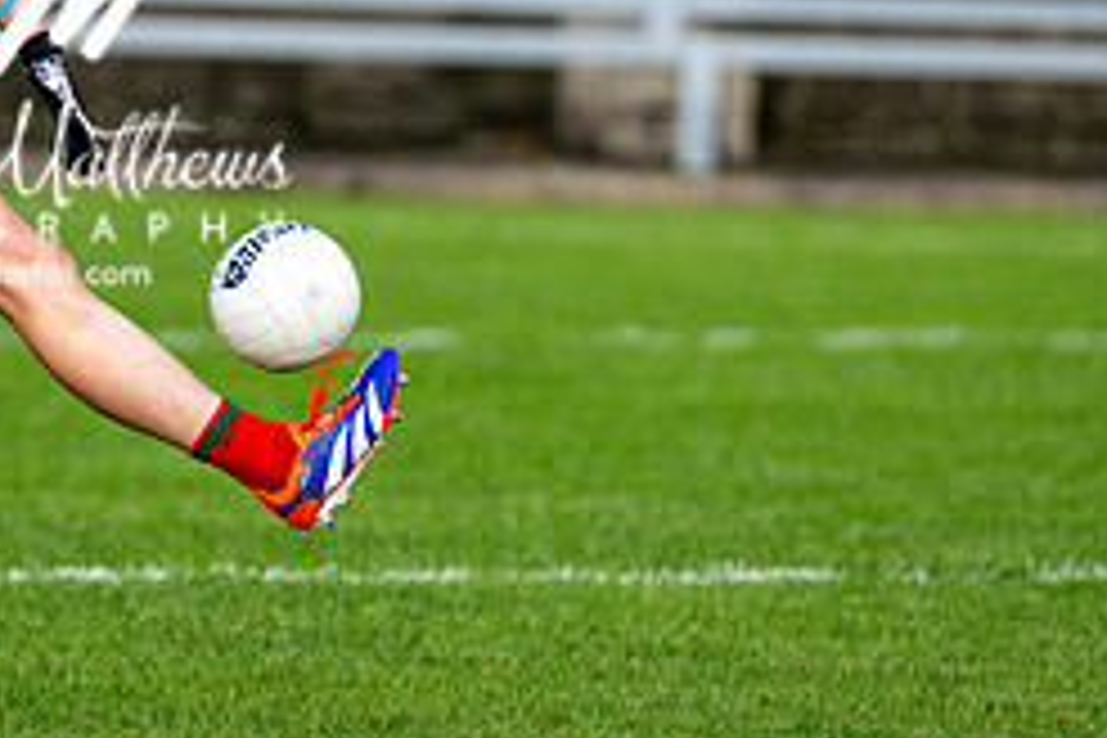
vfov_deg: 1.6
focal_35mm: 885
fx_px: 27212
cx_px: -14
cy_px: 86
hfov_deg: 2.3
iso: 320
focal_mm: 250
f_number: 2.8
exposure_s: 1/3200
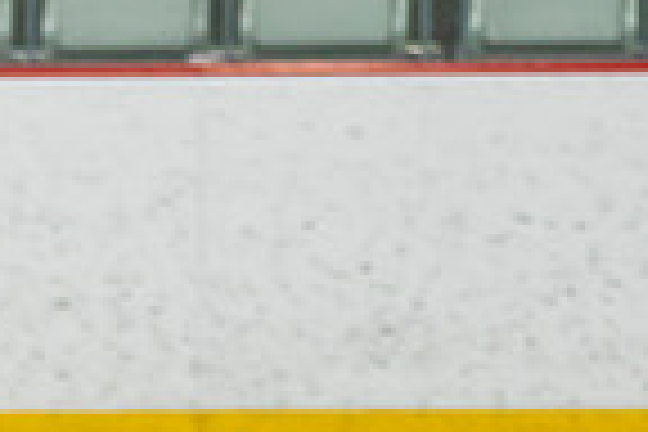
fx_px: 11447
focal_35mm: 636
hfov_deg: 3.2
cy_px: 694
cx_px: -356
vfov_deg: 2.2
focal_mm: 115
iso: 640
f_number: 2.8
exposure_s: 1/640
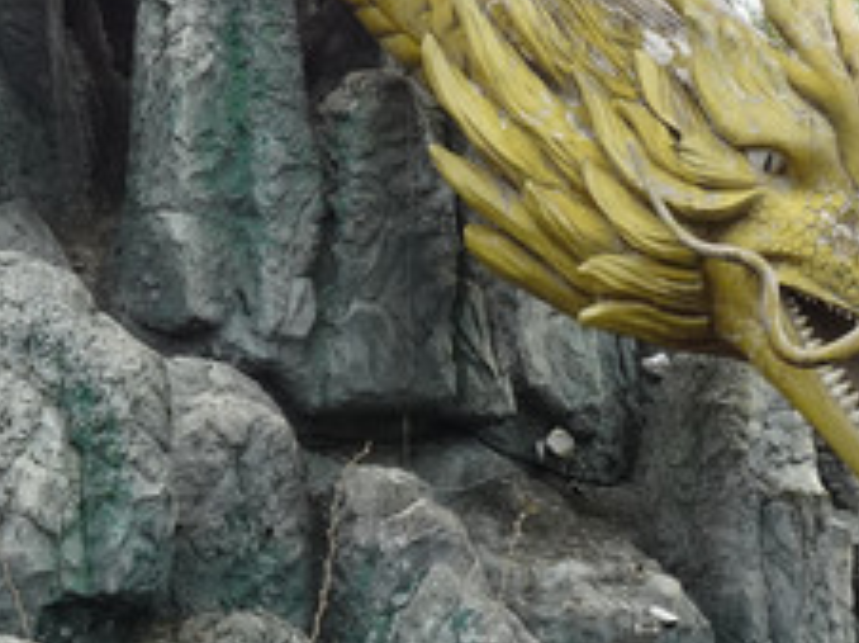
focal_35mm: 170
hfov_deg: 11.6
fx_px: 4214
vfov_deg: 8.7
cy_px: 255
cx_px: 285
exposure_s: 1/125
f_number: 4.5
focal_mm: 9.55
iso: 80
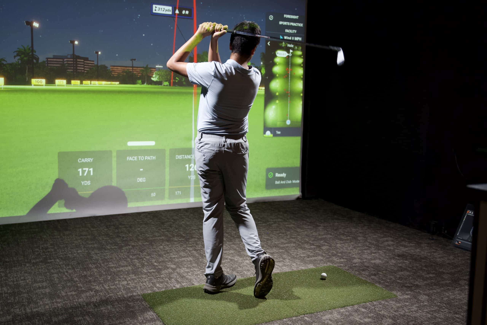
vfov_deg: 35.1
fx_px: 514
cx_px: 244
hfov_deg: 50.7
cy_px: 162
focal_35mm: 38
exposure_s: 1/125
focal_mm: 38
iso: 1600
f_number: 2.8
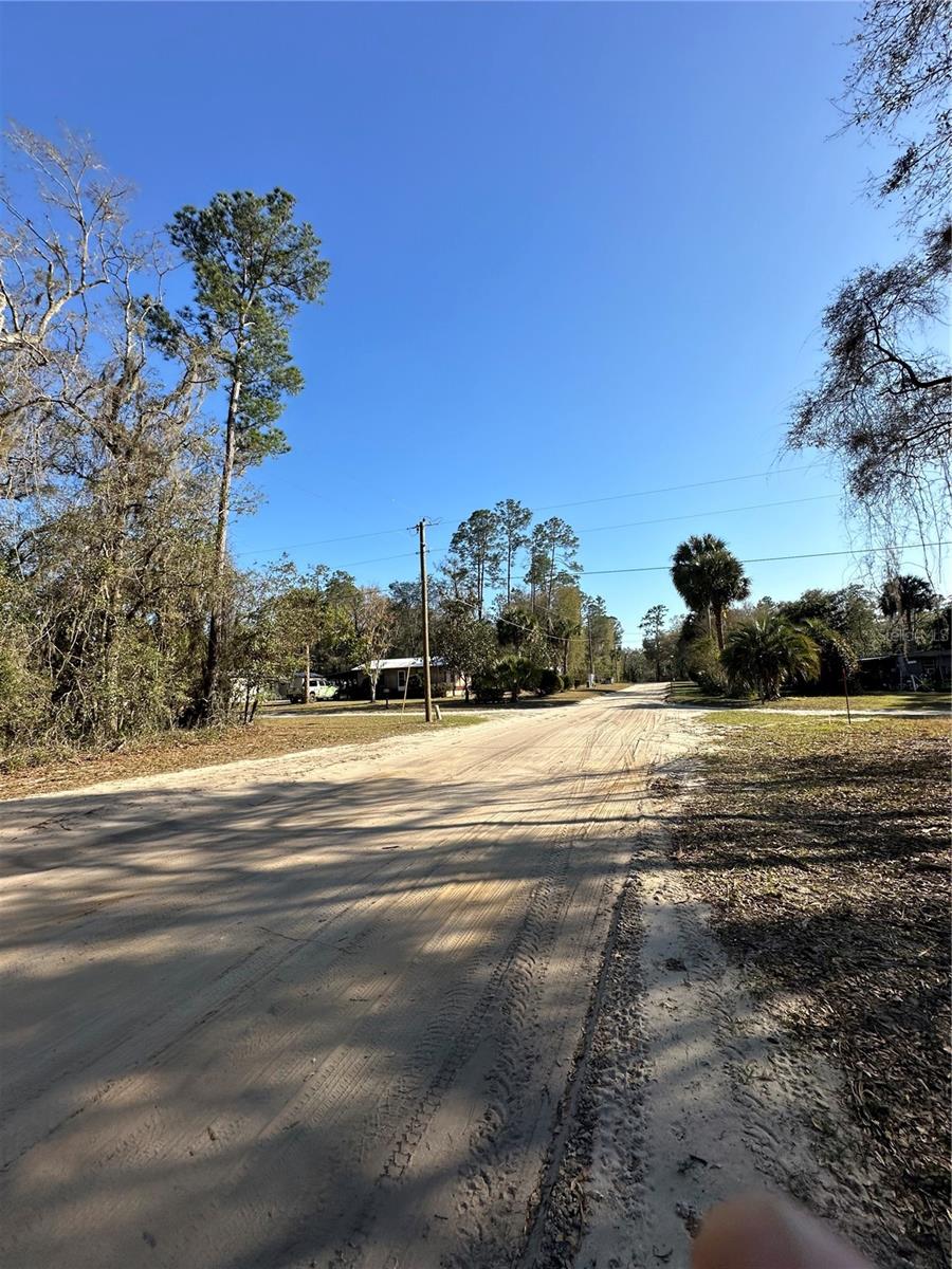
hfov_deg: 85.7
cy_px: 634
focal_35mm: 14
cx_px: 476
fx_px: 513
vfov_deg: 102.1
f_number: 2.2
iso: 50
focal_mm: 2.22
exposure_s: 1/1490
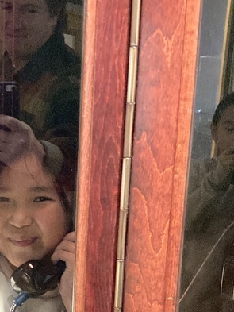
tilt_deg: -14.5
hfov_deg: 19.7
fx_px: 658
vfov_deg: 25.9
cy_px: 271
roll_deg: -1.9
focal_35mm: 73
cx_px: 8
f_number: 1.8
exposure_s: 1/20
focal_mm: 3.99
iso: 640
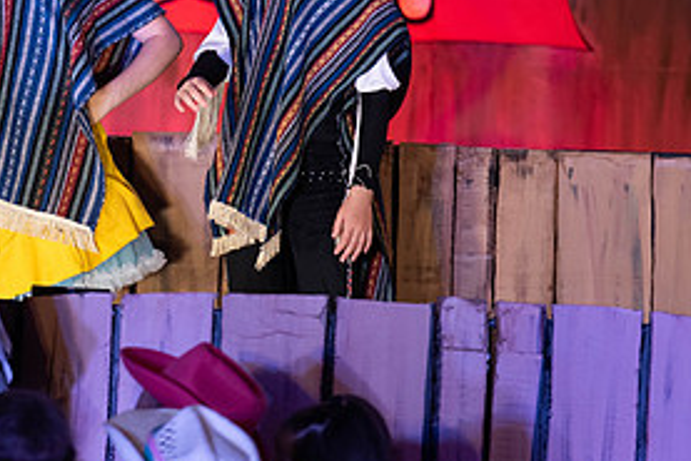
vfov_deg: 3.3
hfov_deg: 4.9
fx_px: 8046
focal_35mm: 419
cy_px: 44
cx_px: 122
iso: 900
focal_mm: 200
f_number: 2.8
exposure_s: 1/200
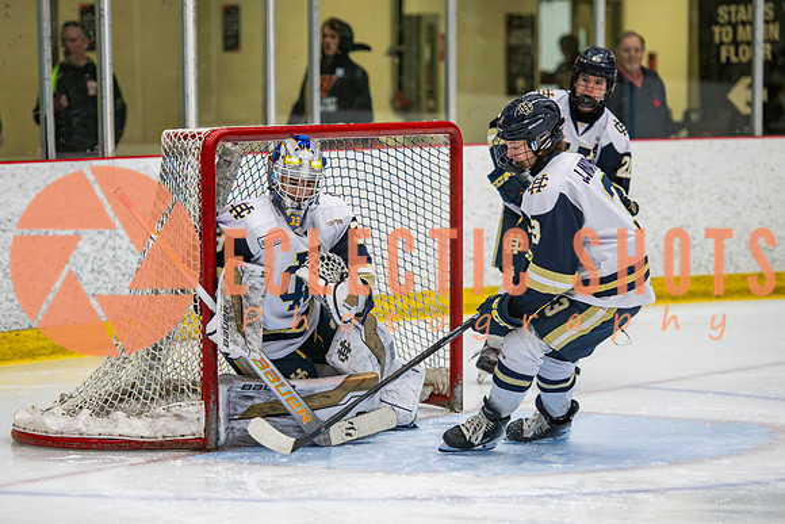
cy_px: 262
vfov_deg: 8.0
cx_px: 345
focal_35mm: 172
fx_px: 3755
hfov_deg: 11.9
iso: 2000
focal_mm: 135
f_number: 3.2
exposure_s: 1/640
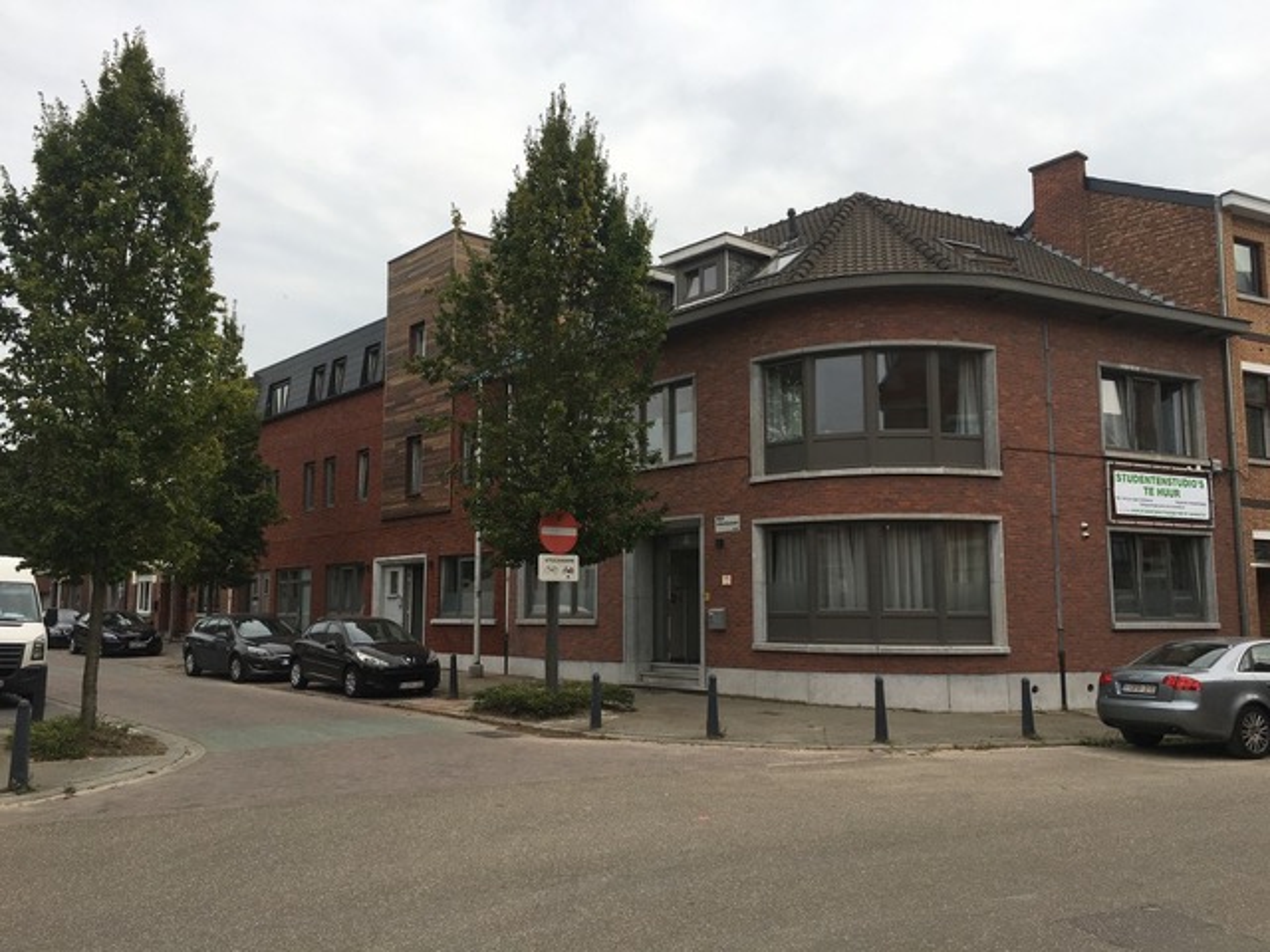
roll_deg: -0.2
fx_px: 1064
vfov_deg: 48.2
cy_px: 476
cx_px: 635
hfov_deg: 61.7
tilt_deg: +8.3
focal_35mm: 29
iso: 25
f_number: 2.2
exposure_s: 1/625
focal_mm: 4.15
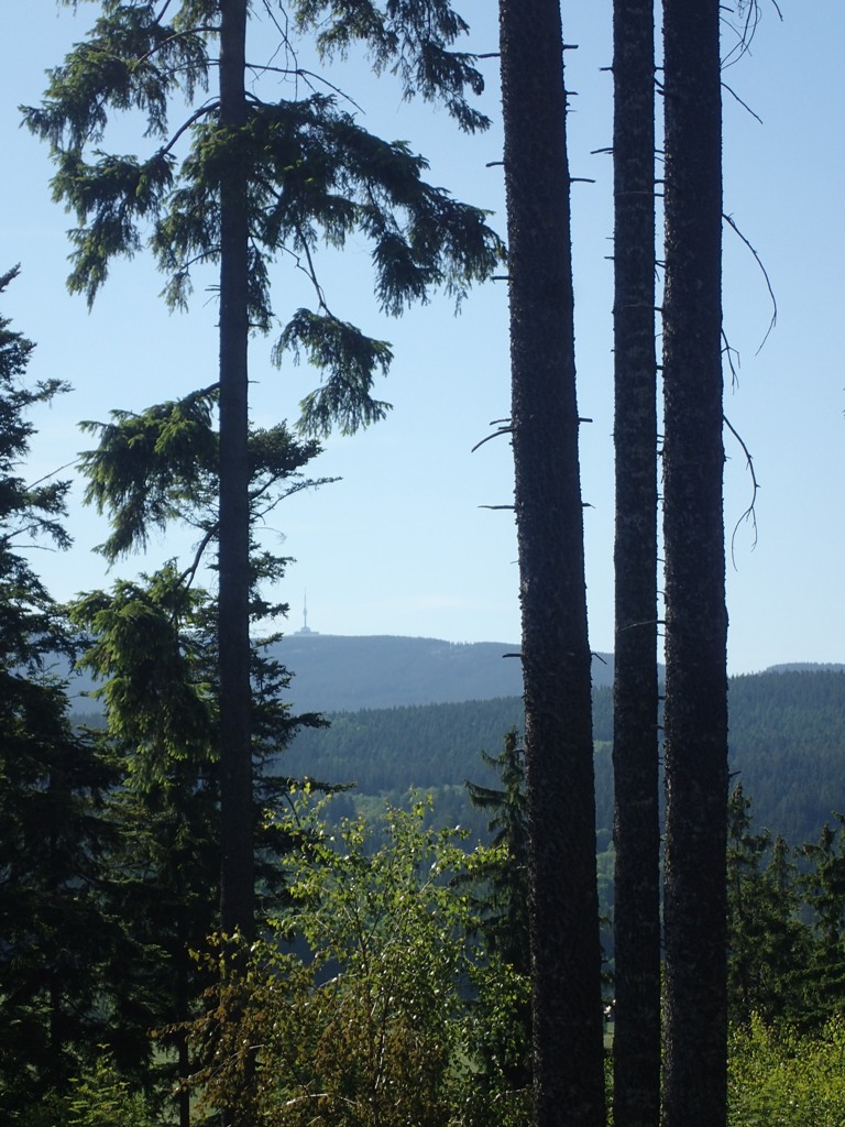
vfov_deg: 19.6
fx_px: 3255
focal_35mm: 100
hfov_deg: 14.8
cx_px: 422
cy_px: 564
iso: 100
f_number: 6.3
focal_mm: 18
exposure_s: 1/320
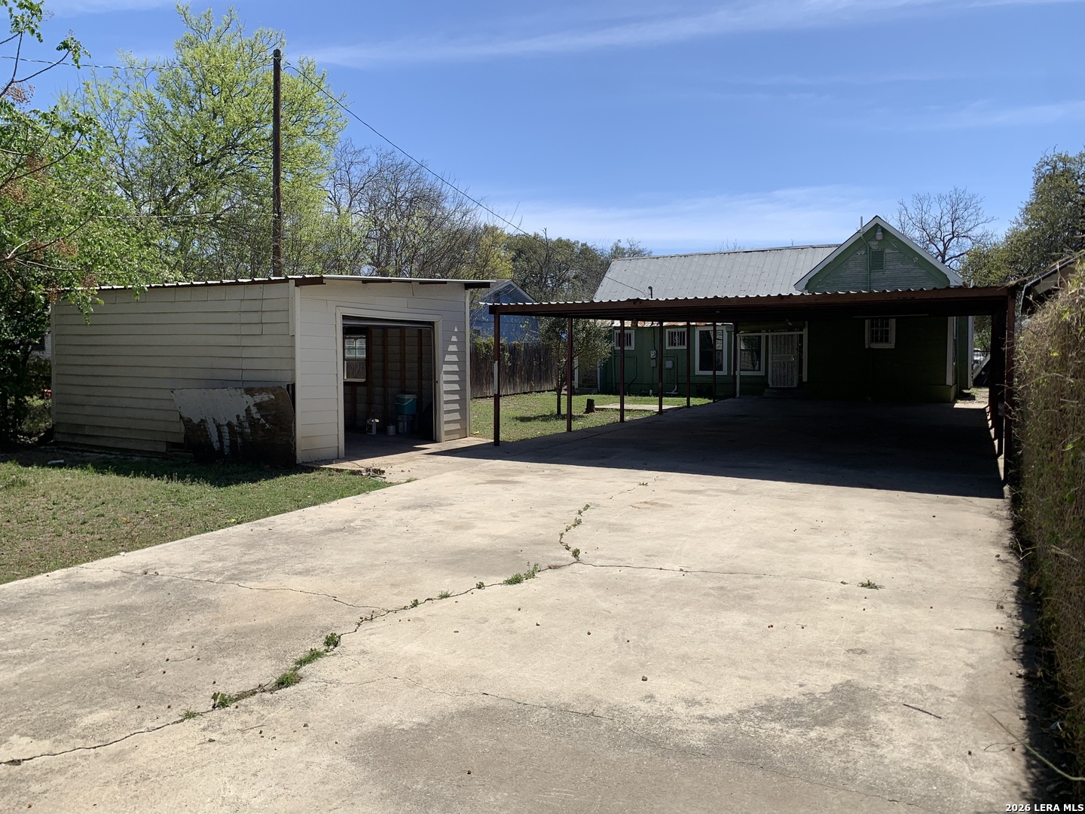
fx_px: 815
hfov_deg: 67.3
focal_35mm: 26
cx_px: 542
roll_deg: +0.3
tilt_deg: -4.7
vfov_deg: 53.1
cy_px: 407
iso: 25
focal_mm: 4.25
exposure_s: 1/3521
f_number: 1.8
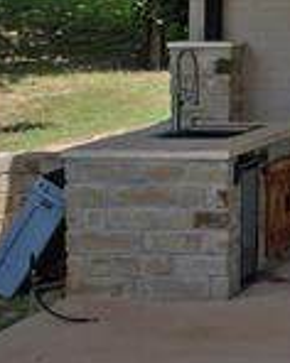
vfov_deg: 13.2
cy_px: -54
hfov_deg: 9.5
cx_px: 720
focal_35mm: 143
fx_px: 1537
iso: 150
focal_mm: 8.38
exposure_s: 1/160
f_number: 2.8
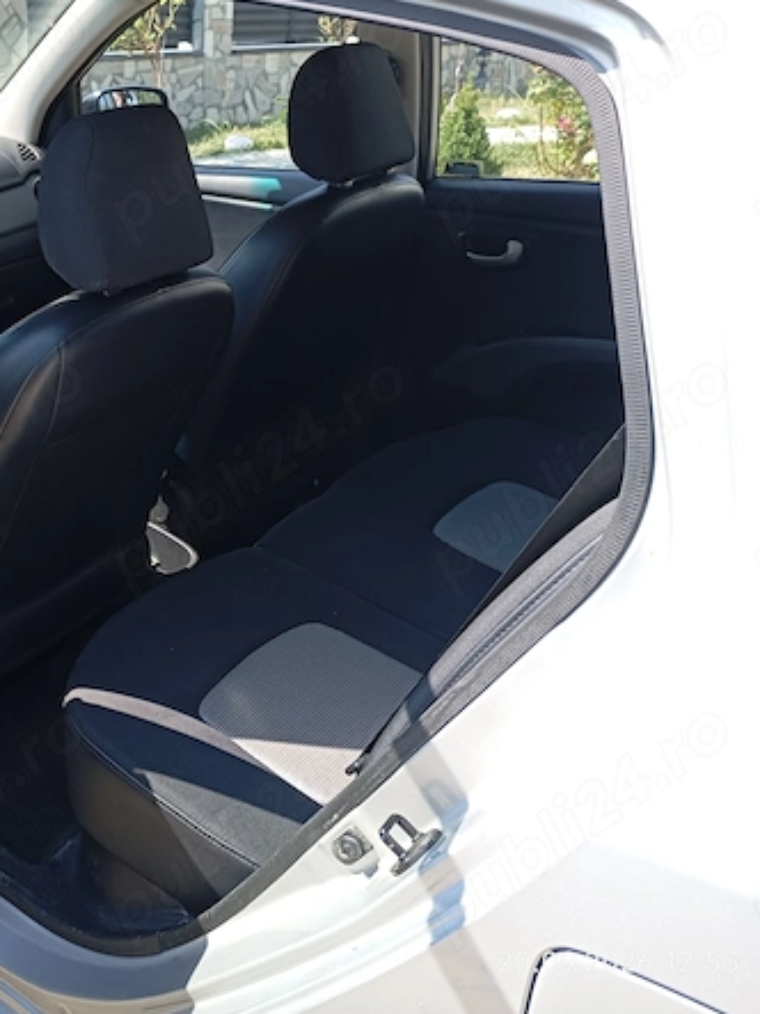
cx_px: 96
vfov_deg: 49.0
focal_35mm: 38
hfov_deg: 35.8
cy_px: 499
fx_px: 1113
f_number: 1.8
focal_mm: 4.27
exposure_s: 1/152
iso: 101
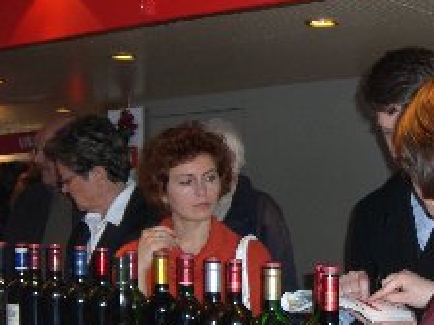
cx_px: 372
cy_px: 240
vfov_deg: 21.4
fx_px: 853
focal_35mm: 68
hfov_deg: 27.7
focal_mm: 6.2
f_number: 2.7
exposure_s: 1/60
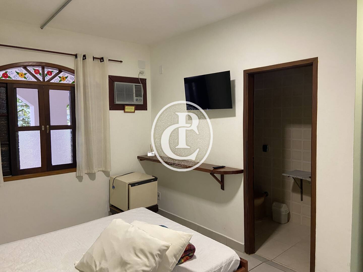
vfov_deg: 53.1
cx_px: 182
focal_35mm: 26
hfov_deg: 67.3
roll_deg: +0.6
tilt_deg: -3.0
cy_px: 136
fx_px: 273
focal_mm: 4.25
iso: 250
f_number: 1.8
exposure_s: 1/60
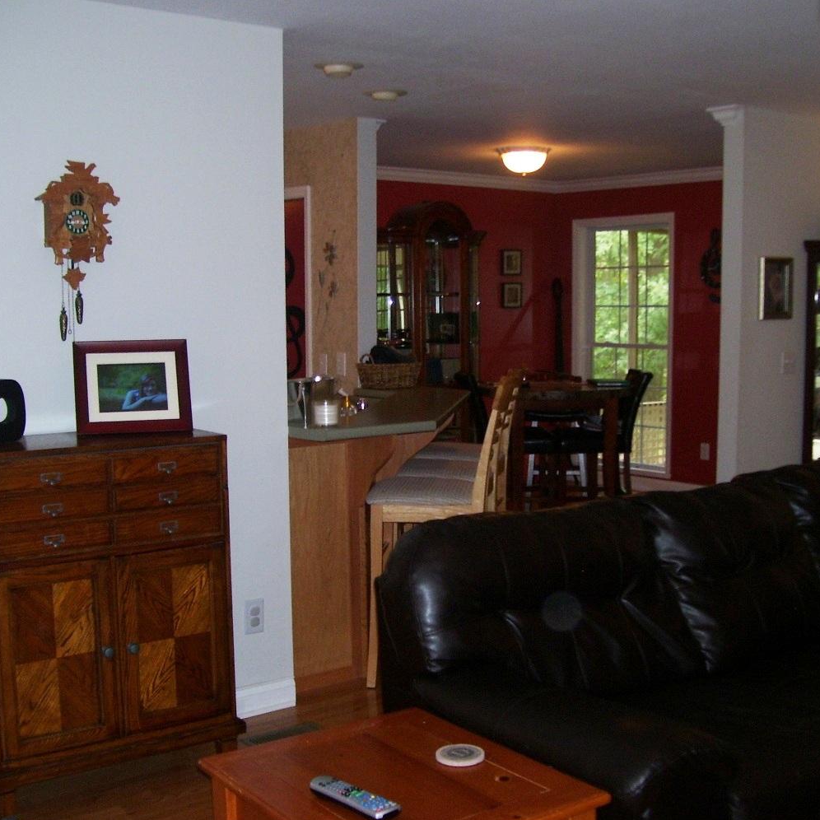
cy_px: 412
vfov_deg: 38.3
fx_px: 1179
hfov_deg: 38.3
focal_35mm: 44
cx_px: 467
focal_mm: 6
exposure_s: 1/60
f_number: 2.7
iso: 125
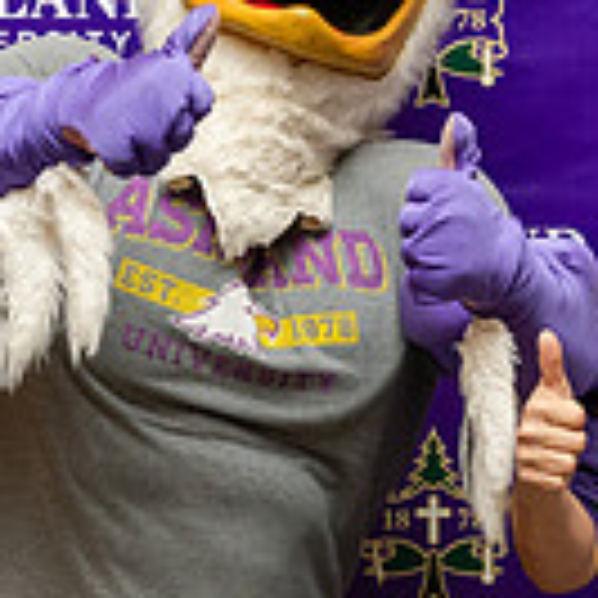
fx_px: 3479
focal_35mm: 178
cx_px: 477
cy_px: 330
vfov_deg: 9.8
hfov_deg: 9.8
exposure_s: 1/160
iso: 800
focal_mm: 48
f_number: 4.5
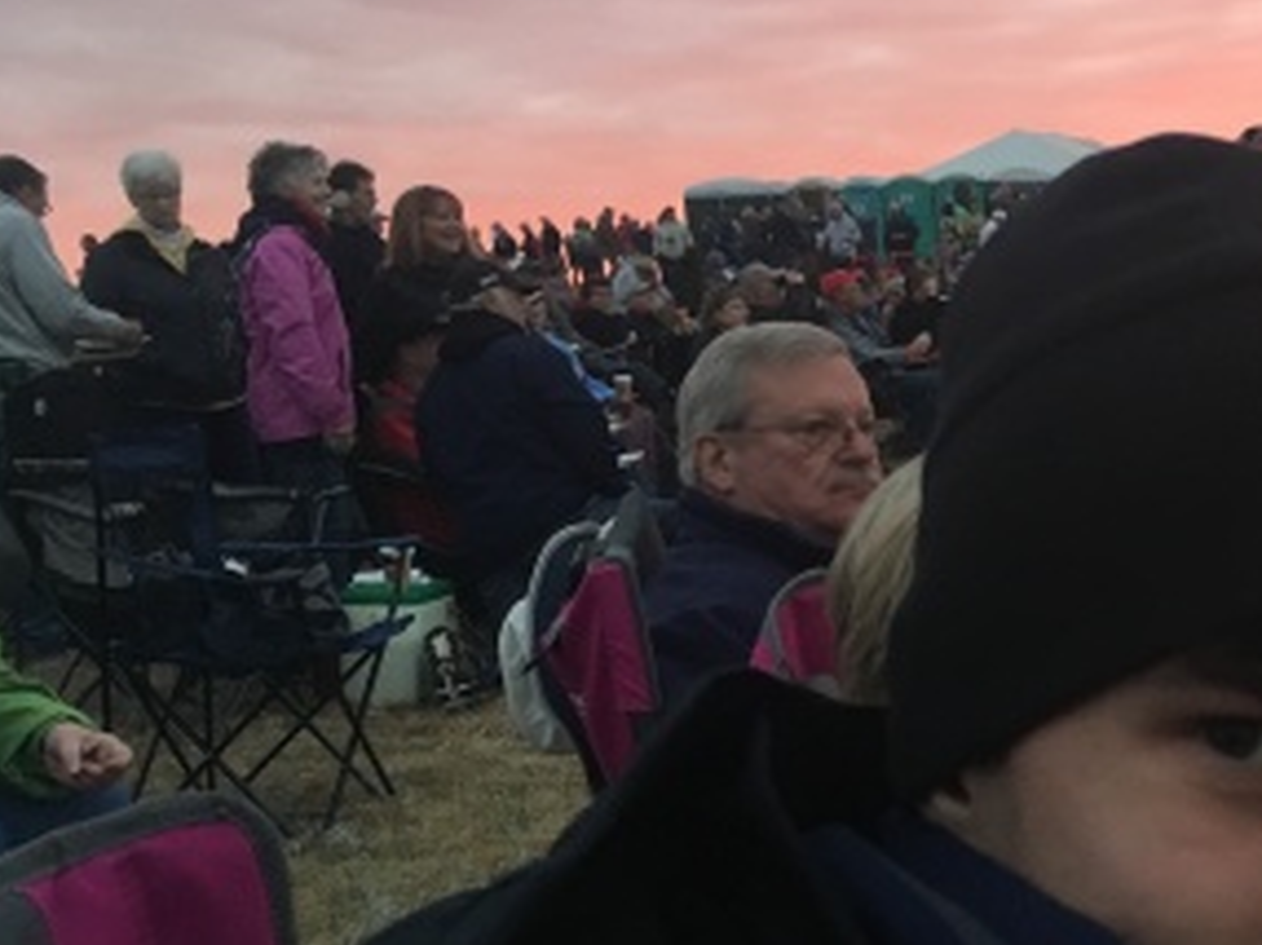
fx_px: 2368
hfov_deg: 27.3
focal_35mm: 65
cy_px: 609
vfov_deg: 22.5
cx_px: 1399
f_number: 2.2
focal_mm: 4.15
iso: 125
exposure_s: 1/30
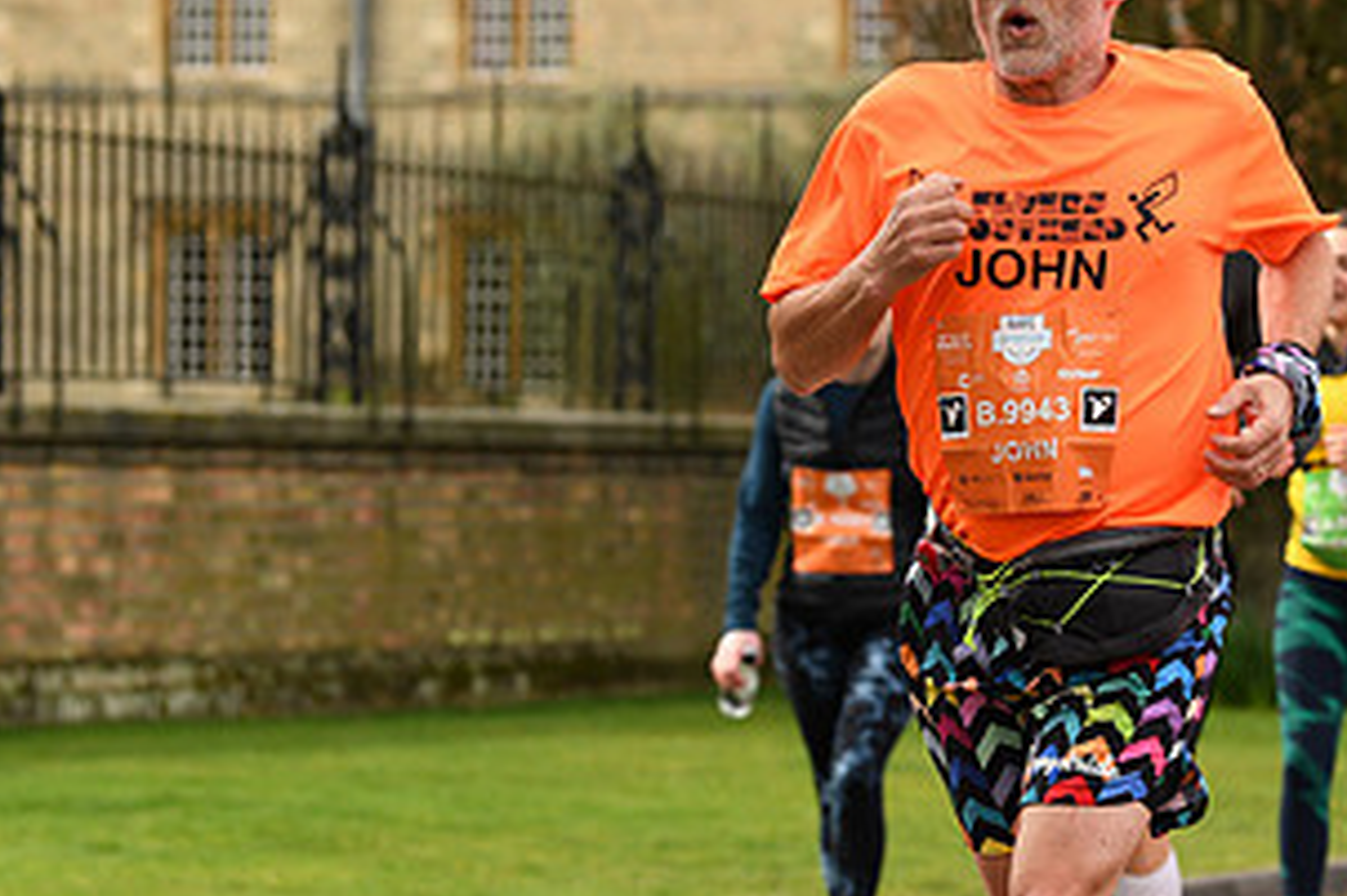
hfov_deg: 10.5
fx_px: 7329
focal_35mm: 196
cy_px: 564
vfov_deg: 7.0
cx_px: 963
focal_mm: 102
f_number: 4.5
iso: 400
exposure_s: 1/1000
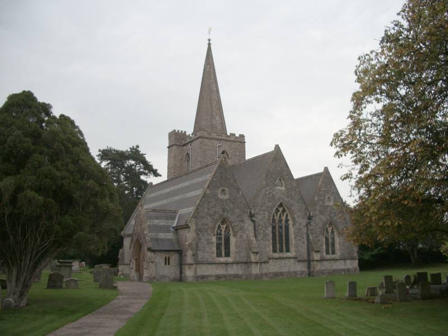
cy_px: 168
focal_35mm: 35
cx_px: 224
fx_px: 453
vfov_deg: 40.7
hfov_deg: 52.6
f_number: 2.6
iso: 100
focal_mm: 5.8
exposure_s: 1/80
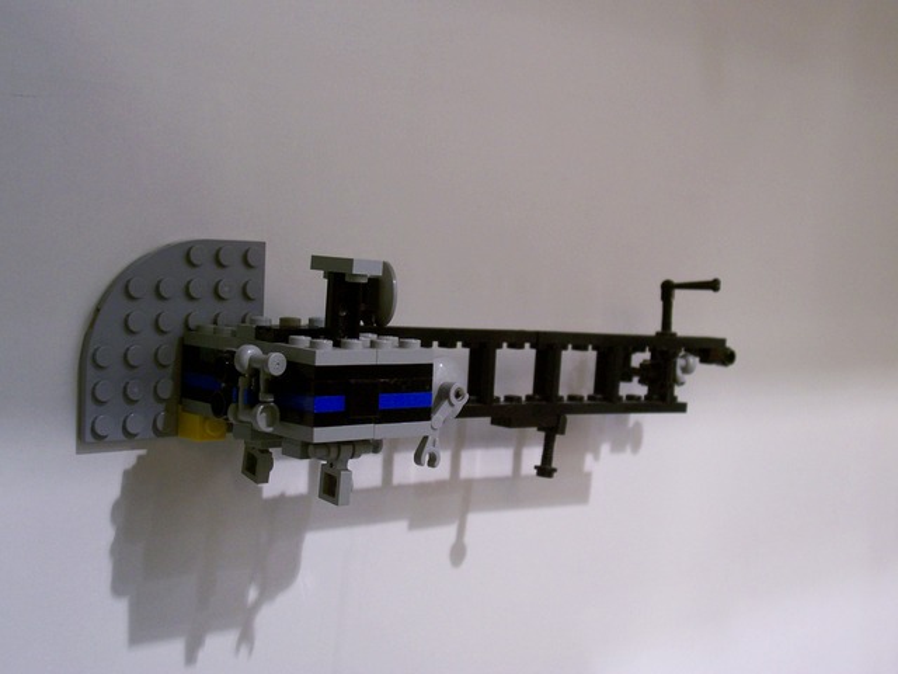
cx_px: 449
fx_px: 1375
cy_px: 337
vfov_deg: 27.5
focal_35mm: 53
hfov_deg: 36.2
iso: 160
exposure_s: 1/30.6
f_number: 3.2
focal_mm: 8.7
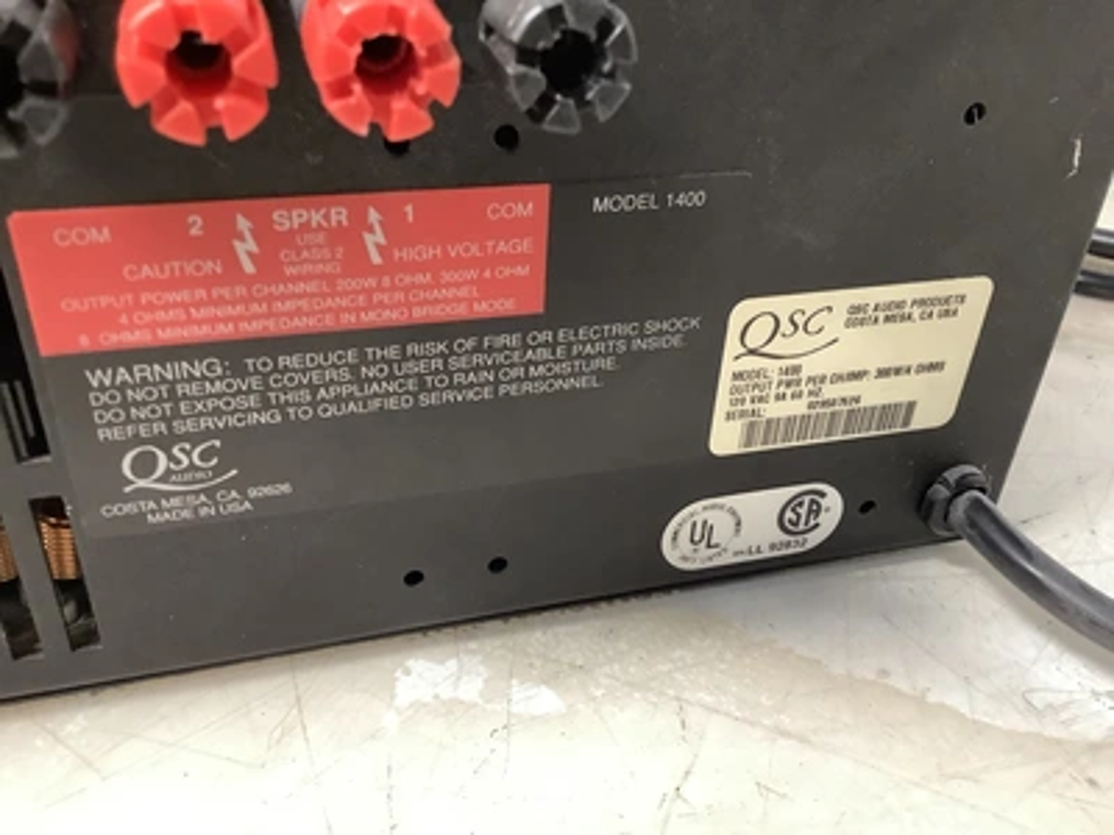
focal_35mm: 31
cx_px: 557
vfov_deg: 45.4
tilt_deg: -30.6
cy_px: 418
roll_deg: -2.8
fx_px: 998
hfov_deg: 58.4
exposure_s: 1/60
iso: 250
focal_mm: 3.3
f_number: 2.4
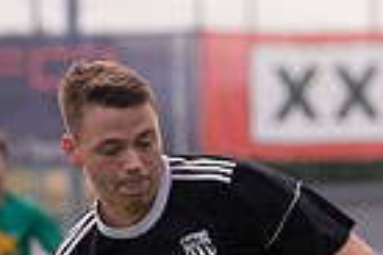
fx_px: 8968
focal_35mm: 843
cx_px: 733
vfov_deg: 1.6
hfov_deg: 2.4
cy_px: 403
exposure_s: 1/1600
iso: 1250
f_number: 5.6
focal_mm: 200
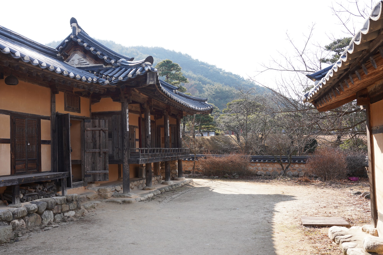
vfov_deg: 40.0
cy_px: 128
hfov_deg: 57.2
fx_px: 351
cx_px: 192
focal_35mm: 33
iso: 100
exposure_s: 1/100
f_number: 6.3
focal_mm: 33
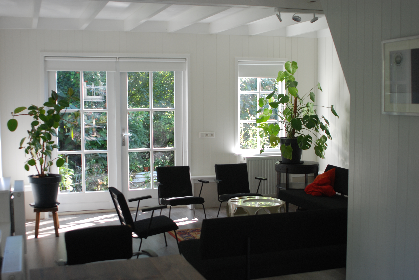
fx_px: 559
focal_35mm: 48
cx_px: 210
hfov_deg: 41.1
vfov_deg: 28.2
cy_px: 140
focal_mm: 32
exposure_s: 1/60
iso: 200
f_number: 4
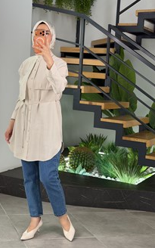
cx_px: 39
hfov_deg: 20.2
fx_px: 433
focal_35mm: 64
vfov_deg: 31.9
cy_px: 104
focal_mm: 6.76
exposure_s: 1/187
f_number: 1.78
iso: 100
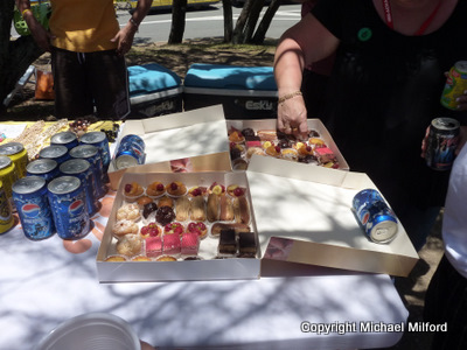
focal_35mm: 29
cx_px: 234
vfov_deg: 48.2
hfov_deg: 61.7
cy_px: 175
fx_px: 391
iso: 125
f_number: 5.6
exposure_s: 1/640
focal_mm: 4.7
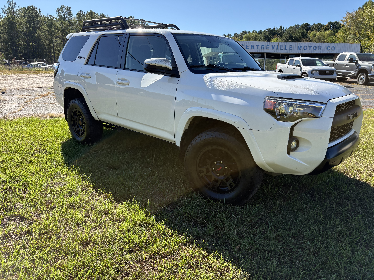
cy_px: 140
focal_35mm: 26
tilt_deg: -12.1
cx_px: 187
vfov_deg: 53.1
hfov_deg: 67.3
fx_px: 281
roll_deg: -0.2
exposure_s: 1/1953
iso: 64
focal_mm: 5.96
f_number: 1.6
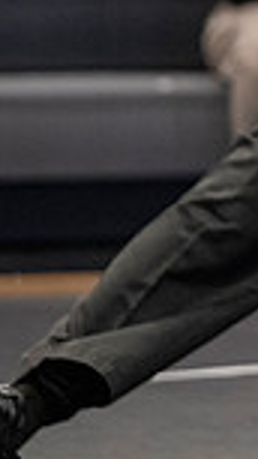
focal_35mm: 551
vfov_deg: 3.9
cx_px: 898
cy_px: 280
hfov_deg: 2.2
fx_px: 6705
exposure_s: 1/1000
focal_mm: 105
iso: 3200
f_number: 2.8
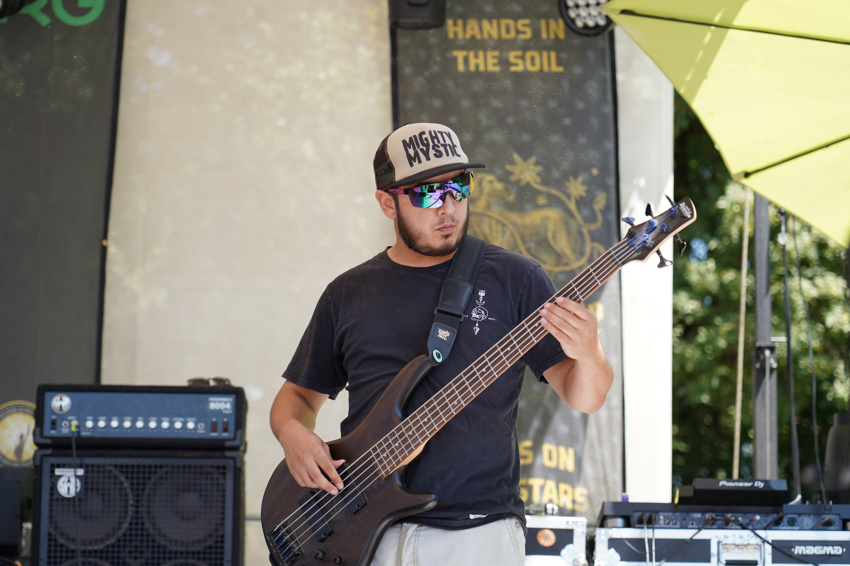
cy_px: 283
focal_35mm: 105
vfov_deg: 13.0
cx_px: 425
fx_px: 2479
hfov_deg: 19.5
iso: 100
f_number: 4.5
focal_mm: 105
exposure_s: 1/200
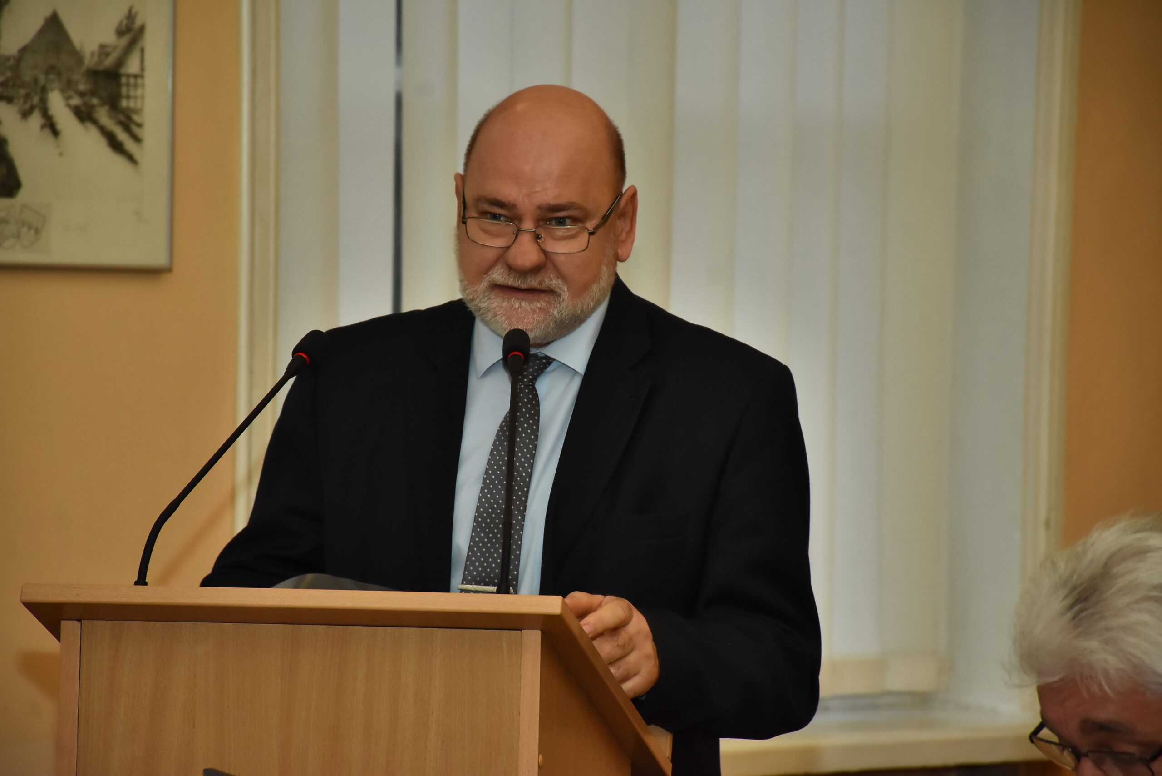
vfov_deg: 6.5
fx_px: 6779
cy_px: 388
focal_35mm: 210
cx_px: 581
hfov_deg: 9.8
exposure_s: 1/160
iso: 1250
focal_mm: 140
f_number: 6.3
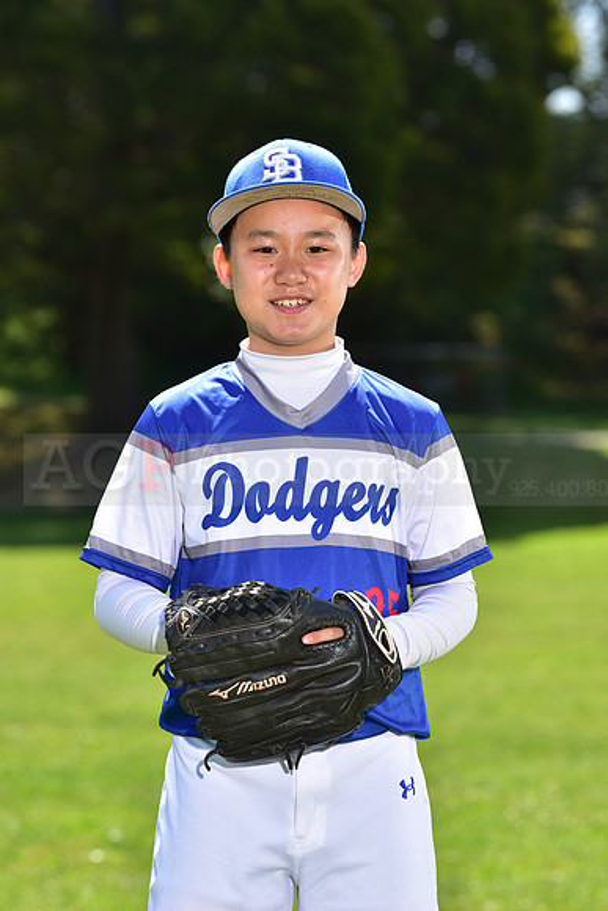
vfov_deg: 14.2
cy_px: 456
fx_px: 3671
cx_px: 304
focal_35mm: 145
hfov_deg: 9.5
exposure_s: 1/200
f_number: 5.6
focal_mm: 145
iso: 80
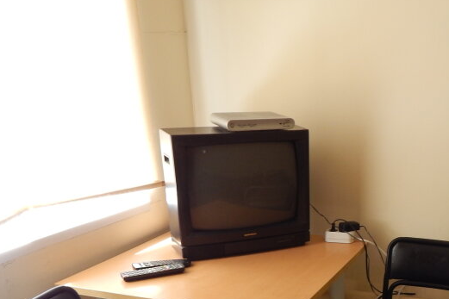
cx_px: 364
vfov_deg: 26.9
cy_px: 304
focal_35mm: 47
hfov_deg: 40.1
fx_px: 586
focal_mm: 4
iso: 125
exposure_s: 1/30
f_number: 3
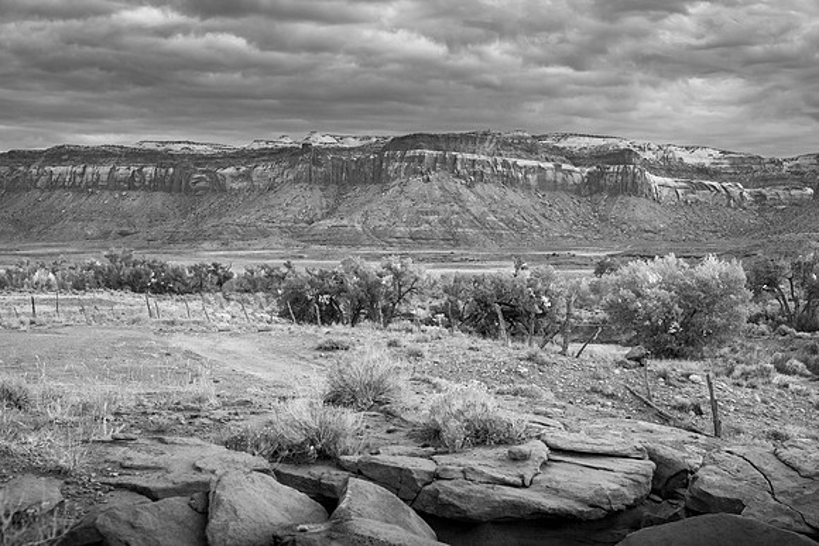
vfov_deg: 23.1
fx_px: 1338
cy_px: 273
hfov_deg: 34.0
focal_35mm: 59
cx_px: 410
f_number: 7.1
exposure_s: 1/500
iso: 1250
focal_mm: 58.8
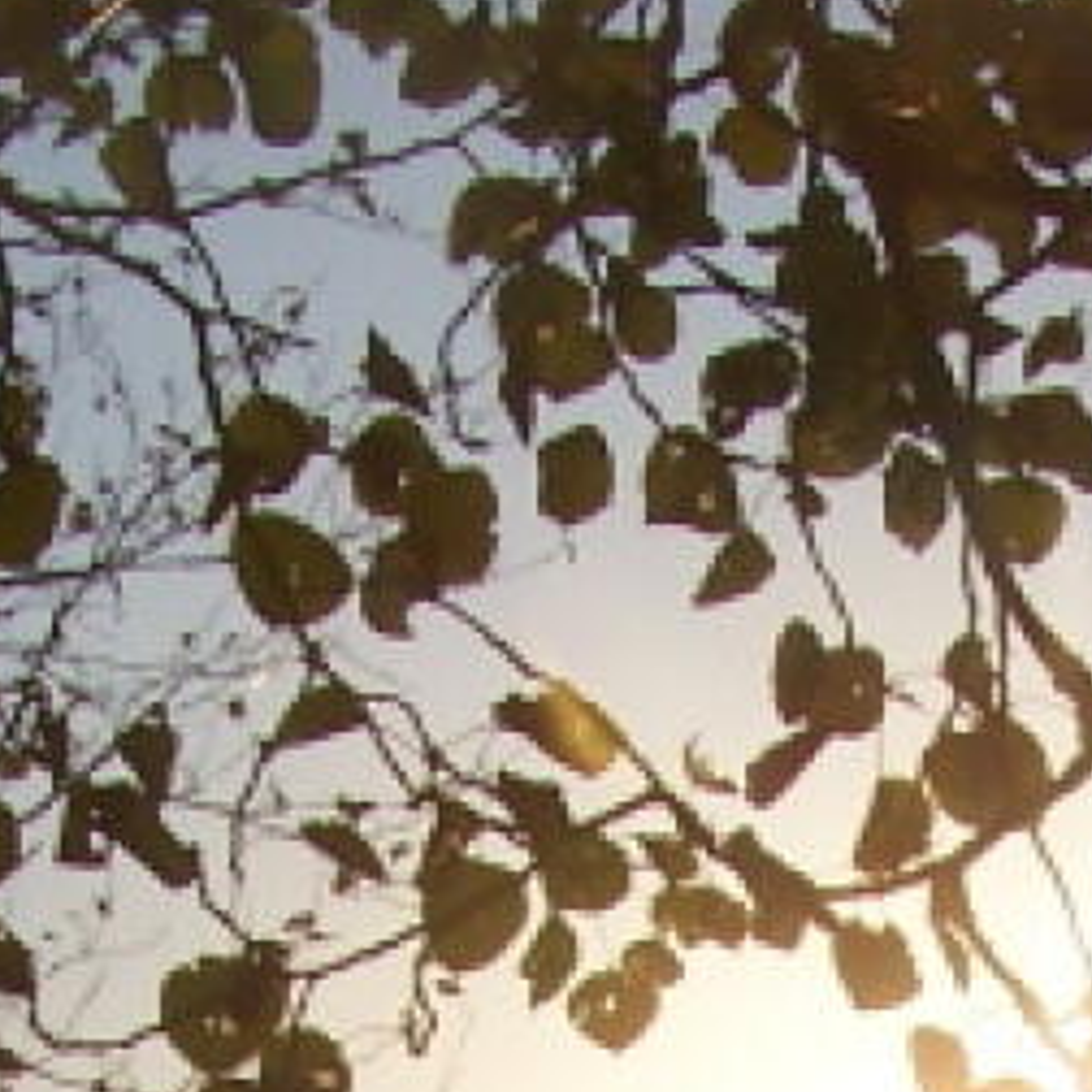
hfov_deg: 9.5
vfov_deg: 8.8
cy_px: 2550
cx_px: 1161
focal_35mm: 182
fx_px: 6496
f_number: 5.6
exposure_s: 1/1000
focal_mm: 6.3
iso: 80
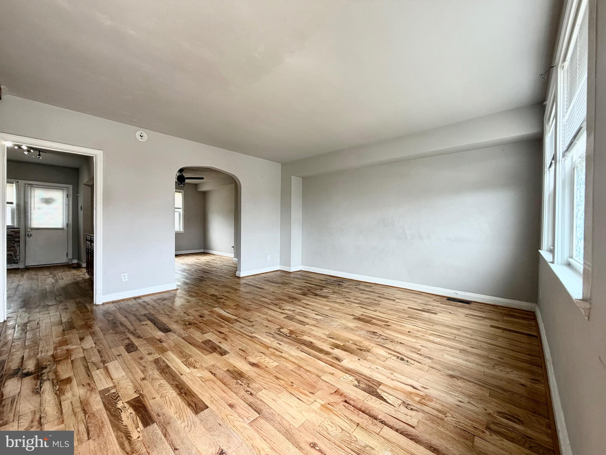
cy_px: 228
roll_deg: +0.5
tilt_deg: -0.3
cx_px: 303
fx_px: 245
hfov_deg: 102.1
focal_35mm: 14
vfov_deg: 85.7
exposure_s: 1/121
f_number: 2.2
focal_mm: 2.22
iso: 100
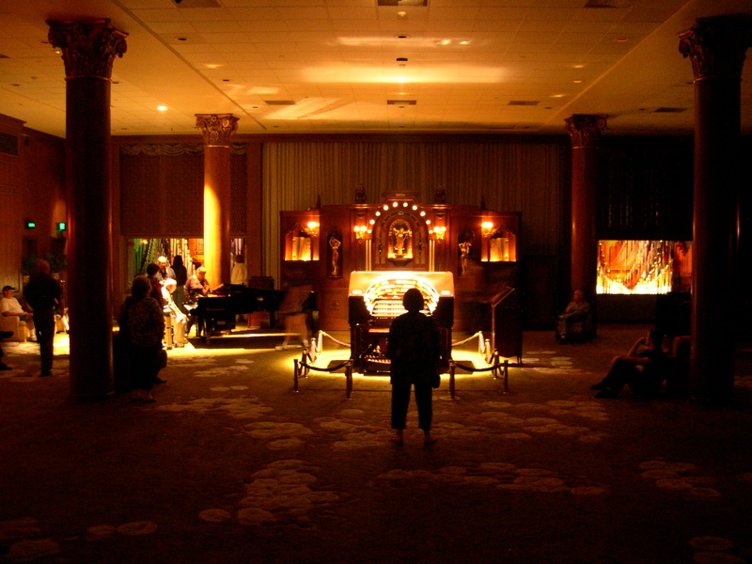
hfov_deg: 49.0
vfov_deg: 37.7
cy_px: 282
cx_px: 376
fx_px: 826
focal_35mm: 38
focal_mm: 8
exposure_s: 1/1.8
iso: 400
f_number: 2.8
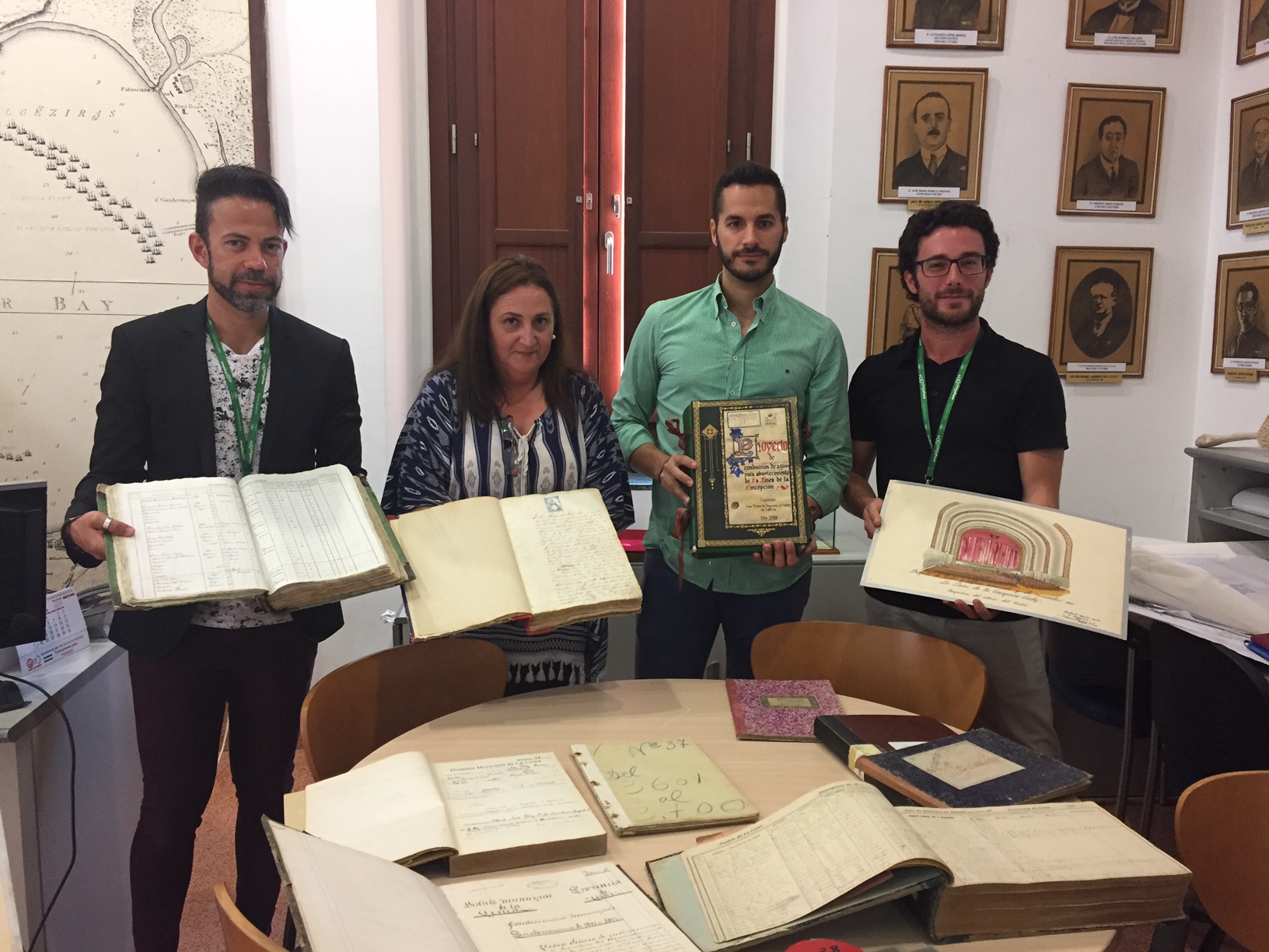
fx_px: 1063
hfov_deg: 61.7
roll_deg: -0.6
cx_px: 634
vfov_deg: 48.2
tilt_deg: -7.9
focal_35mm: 29
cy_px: 476
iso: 200
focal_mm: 4.15
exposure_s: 1/33
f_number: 2.2
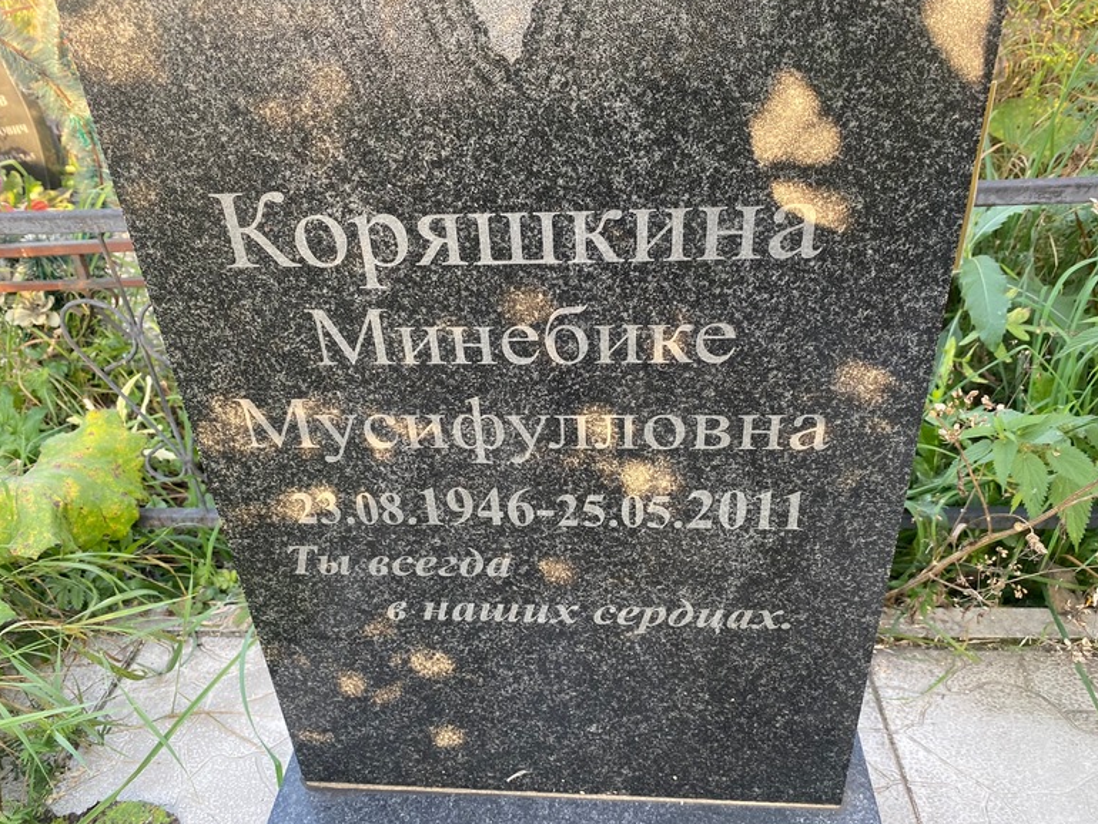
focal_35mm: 27
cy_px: 412
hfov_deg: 65.3
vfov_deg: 51.4
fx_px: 857
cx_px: 539
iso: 64
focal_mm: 4.25
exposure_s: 1/121
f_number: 1.8
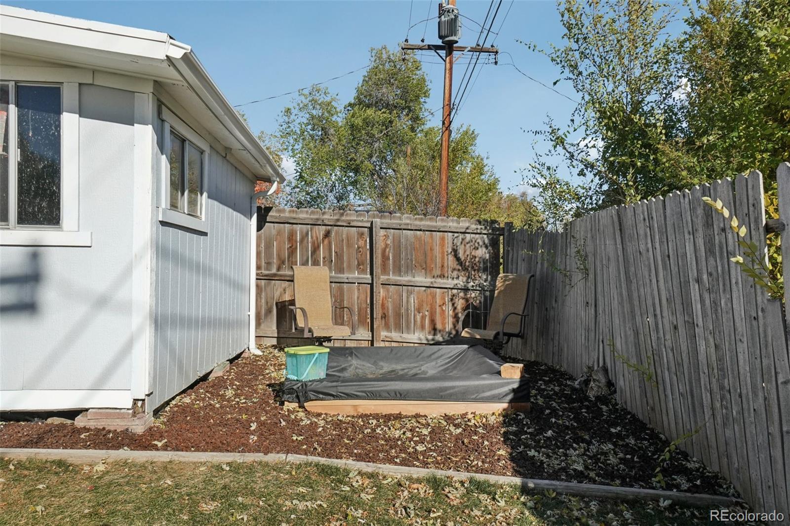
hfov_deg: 67.4
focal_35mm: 27
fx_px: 592
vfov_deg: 47.9
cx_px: 395
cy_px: 263
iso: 400
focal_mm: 18
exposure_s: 1/1000
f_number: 8
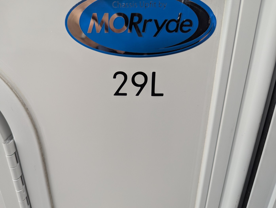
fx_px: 192
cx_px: 138
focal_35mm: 24
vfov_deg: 56.9
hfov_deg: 71.5
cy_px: 104
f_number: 1.85
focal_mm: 6.81
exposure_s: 1/354
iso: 60
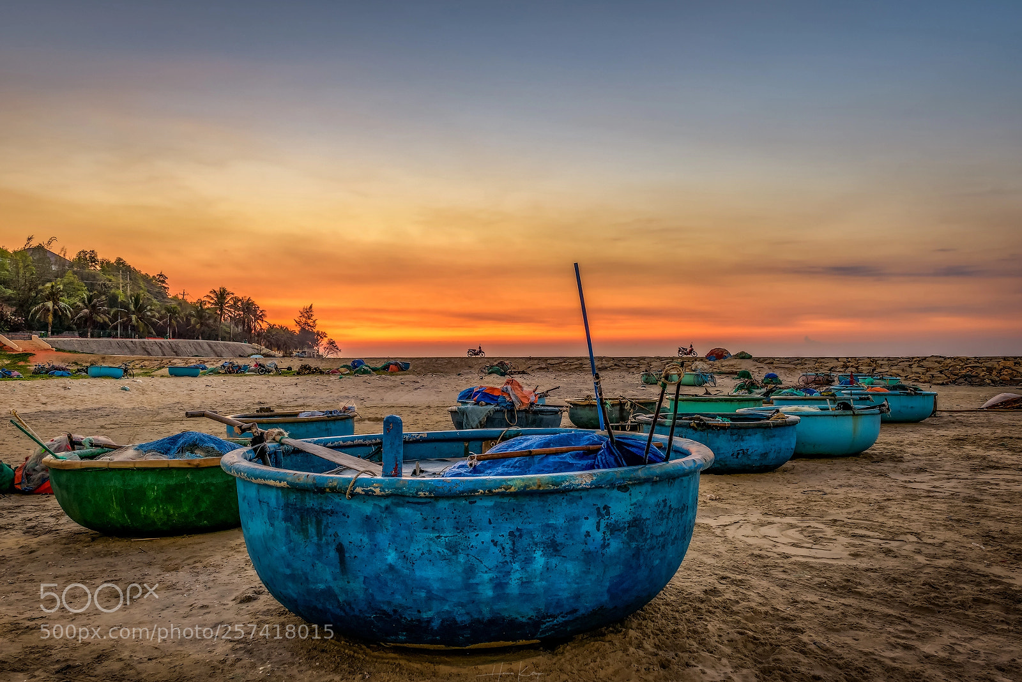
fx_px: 795
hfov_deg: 65.5
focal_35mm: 28
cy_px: 341
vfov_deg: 46.4
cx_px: 511
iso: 200
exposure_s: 13
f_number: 11
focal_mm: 28
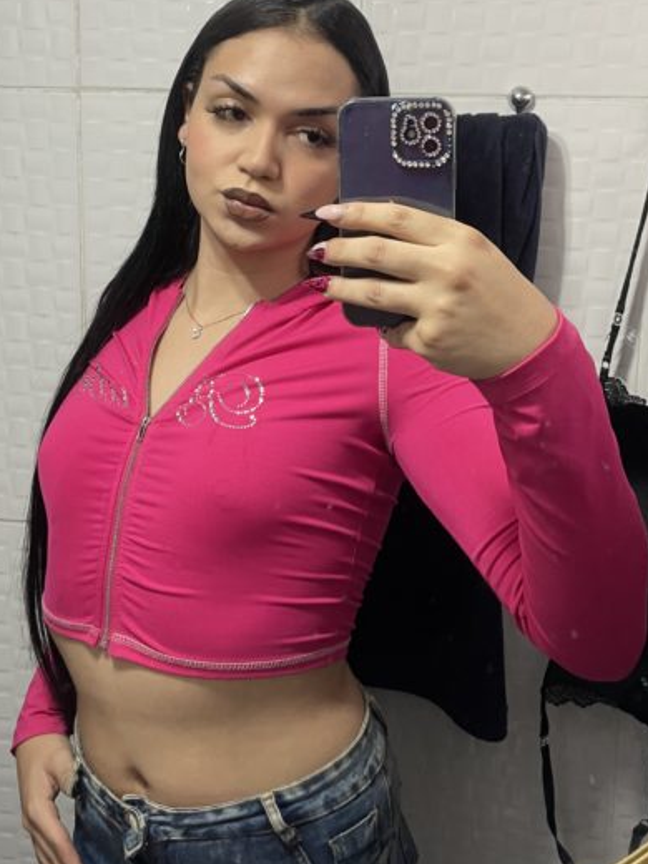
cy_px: 322
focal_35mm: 40
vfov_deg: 46.4
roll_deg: -1.4
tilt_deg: -9.6
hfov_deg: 36.0
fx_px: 998
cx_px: 329
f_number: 1.6
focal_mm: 4.2
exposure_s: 1/60
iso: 160
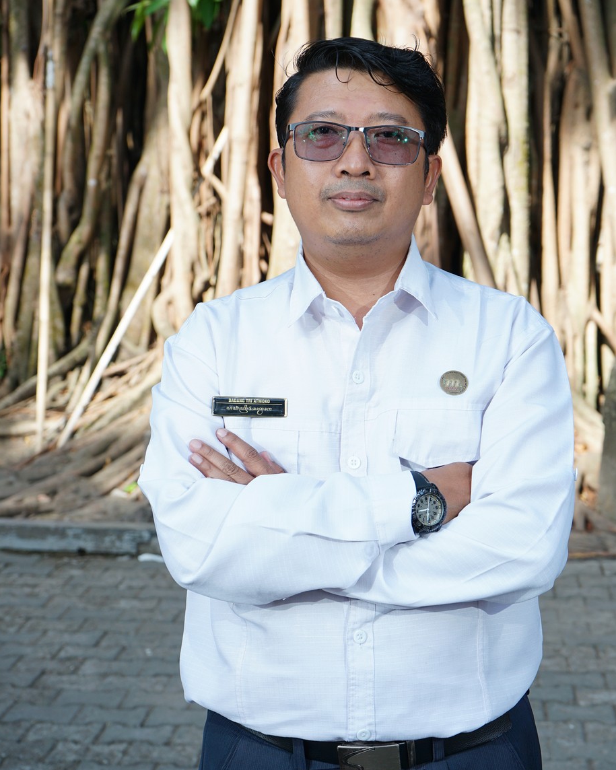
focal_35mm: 64
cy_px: 418
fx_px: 1459
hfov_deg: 23.8
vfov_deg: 29.6
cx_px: 335
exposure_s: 1/125
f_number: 6.3
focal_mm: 52
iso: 160
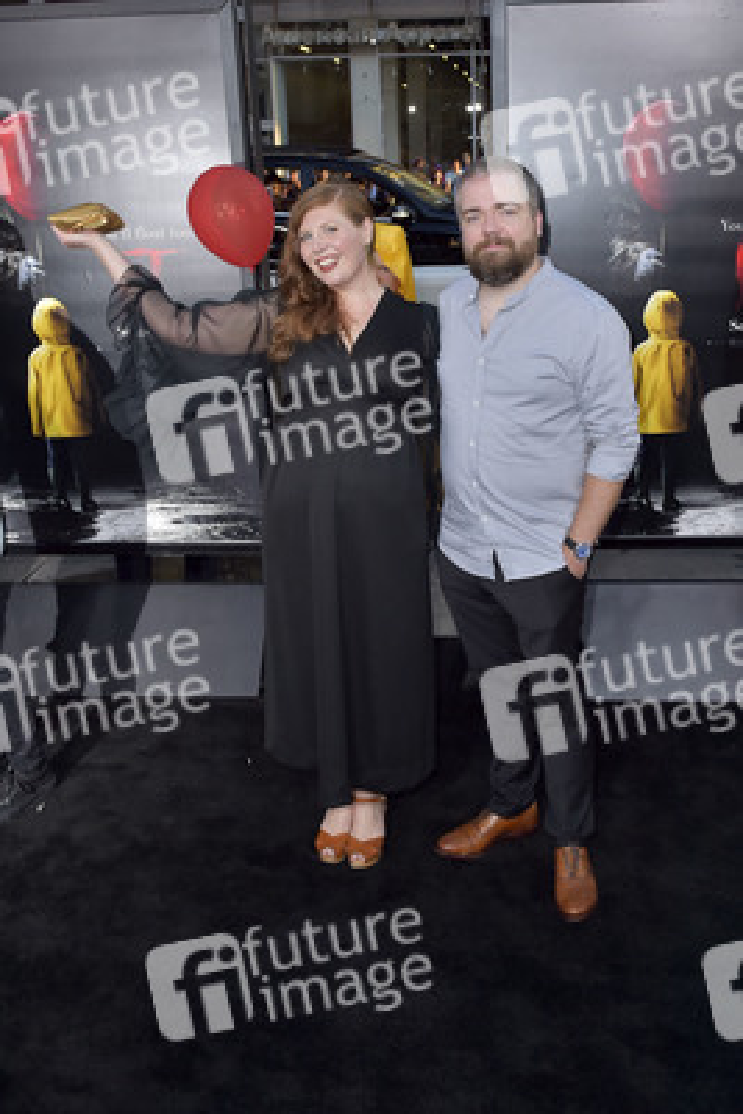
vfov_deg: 67.4
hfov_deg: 48.0
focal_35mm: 27
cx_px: 372
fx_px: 835
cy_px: 557
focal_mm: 27
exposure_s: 1/250
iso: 640
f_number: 6.3
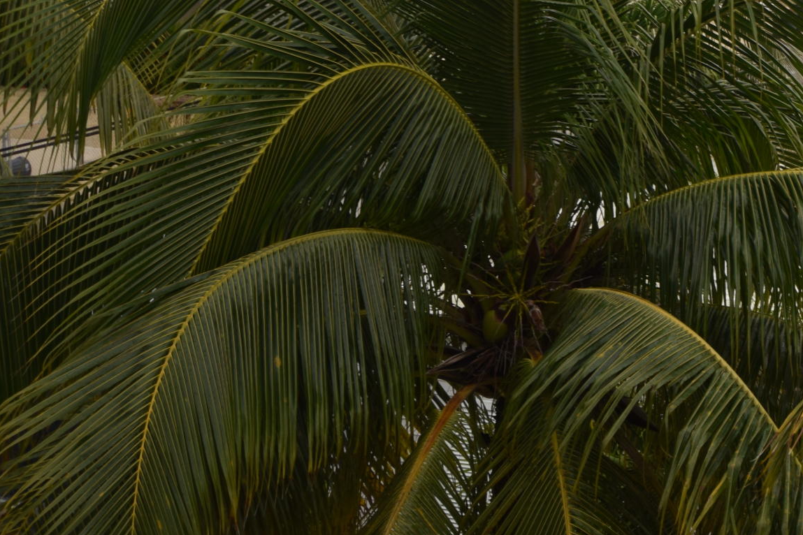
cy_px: -112
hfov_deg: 20.7
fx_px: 2097
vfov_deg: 14.1
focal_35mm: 94
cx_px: 878
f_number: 6.3
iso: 100
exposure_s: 1/160
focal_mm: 24
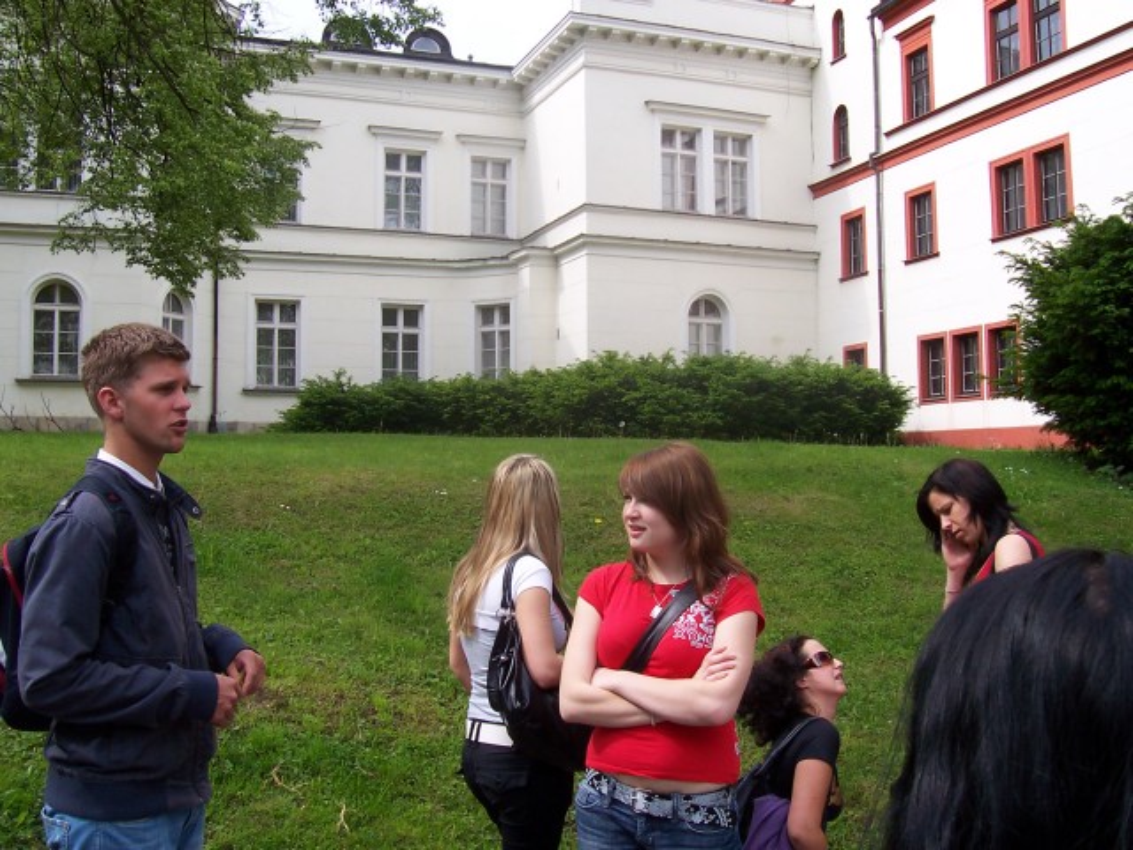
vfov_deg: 38.7
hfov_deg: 50.1
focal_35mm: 37
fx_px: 1211
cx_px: 566
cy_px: 425
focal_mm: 5.6
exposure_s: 1/250
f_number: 5.6
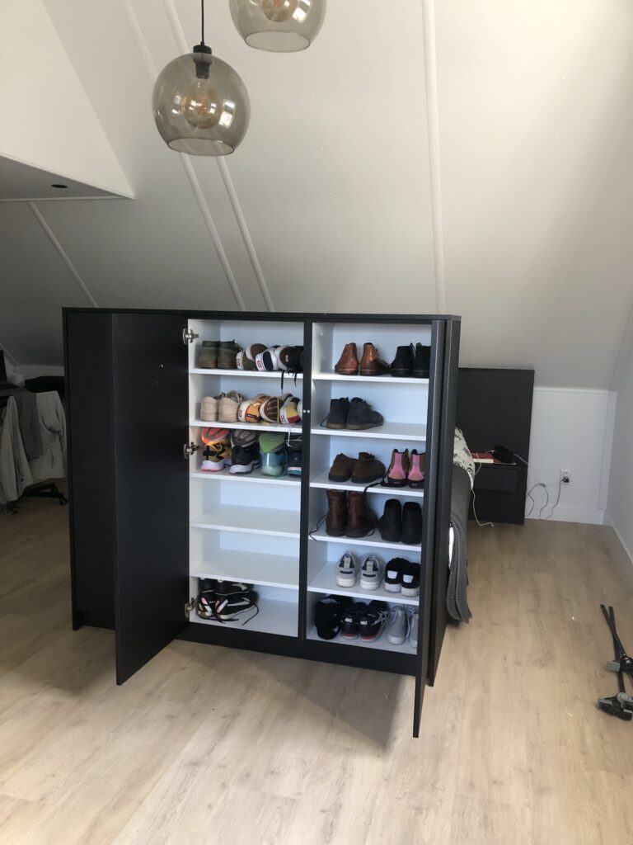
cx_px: 316
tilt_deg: -9.4
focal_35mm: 28
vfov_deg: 63.4
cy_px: 422
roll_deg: -1.3
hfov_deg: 49.7
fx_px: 683
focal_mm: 4
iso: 50
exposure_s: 1/15
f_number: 1.8
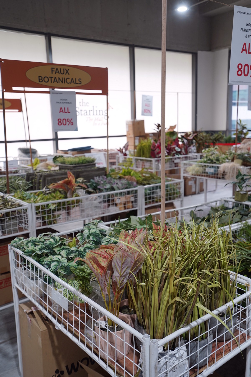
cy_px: 188
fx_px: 366
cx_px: 126
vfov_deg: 54.4
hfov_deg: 37.9
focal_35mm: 35
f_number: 4
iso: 400
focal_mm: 35
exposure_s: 1/60
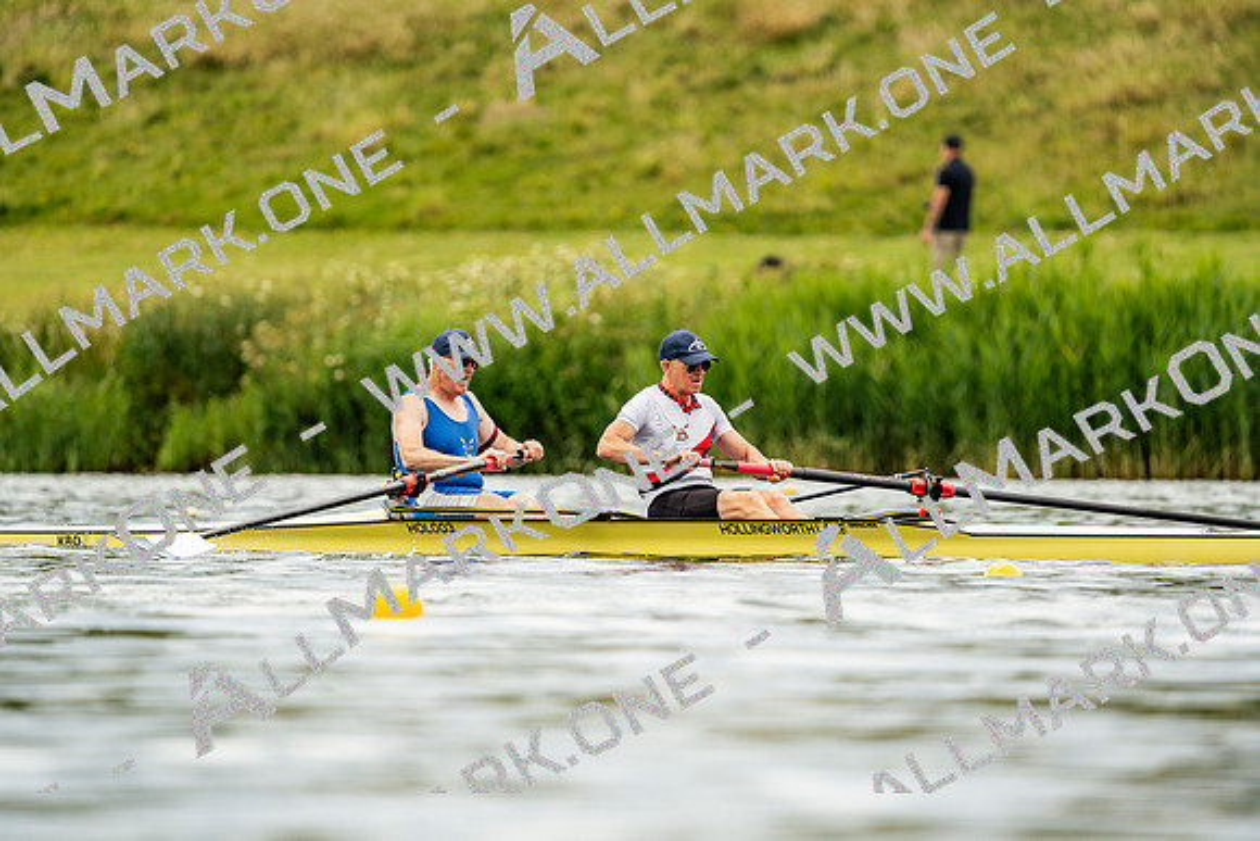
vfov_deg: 2.3
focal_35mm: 600
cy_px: 420
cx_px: 630
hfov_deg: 3.4
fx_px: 21004
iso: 400
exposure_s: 1/2000
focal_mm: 600
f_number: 6.3
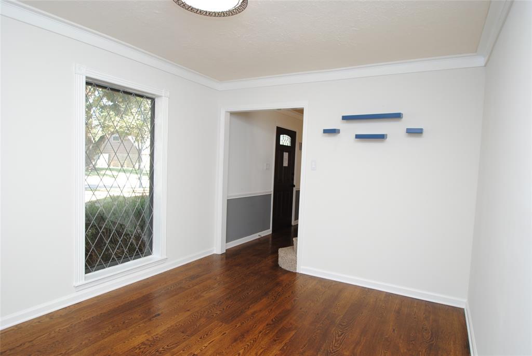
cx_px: 266
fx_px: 311
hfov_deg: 81.1
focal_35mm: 21
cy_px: 178
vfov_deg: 59.6
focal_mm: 14
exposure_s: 1/60
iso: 200
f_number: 4
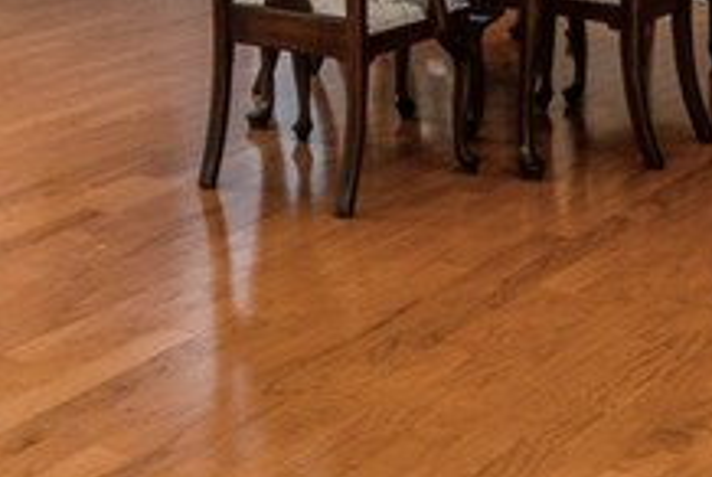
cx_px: 29
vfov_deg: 13.9
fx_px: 1763
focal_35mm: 89
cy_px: -340
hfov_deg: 22.1
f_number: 10
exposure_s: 1
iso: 100
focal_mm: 12
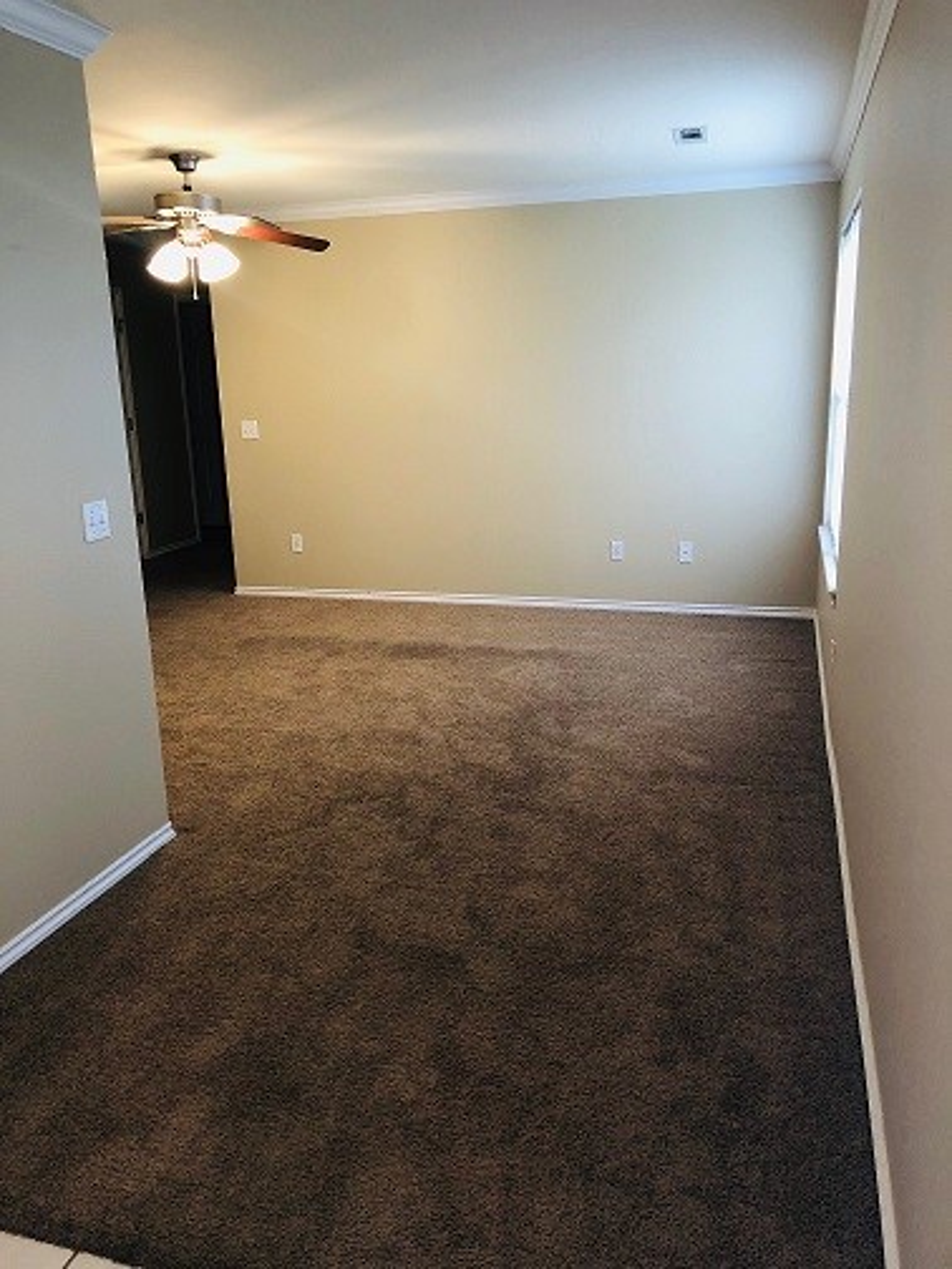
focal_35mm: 28
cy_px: 634
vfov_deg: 63.4
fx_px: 1027
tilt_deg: -12.9
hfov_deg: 49.7
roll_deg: +1.7
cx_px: 476
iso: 50
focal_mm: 4
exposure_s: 1/15
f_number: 1.8
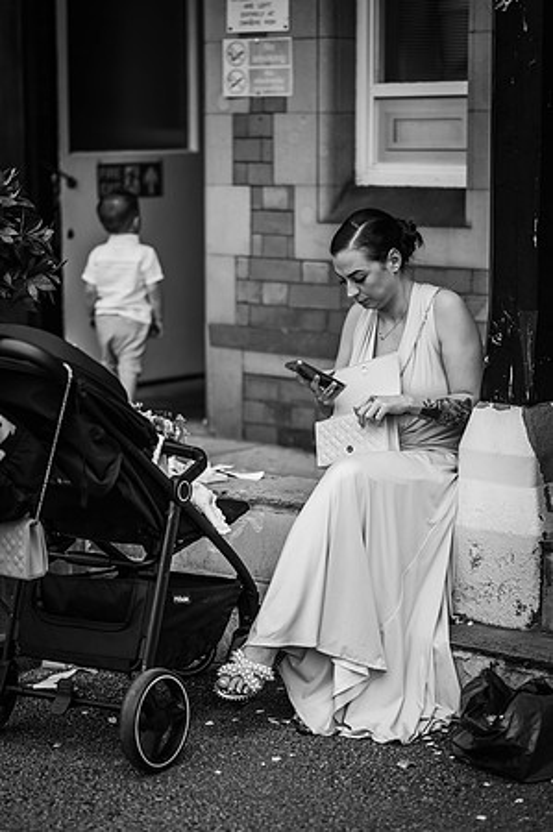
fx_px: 1963
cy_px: 416
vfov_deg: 23.9
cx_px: 276
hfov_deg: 16.0
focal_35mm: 85
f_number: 1.8
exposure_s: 1/400
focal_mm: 85
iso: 100
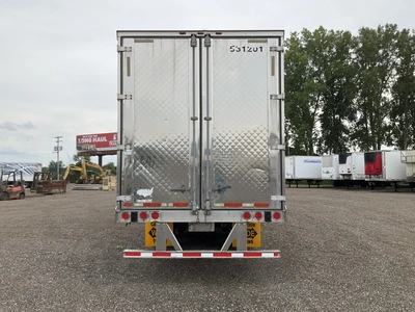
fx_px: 348
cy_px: 156
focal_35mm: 29
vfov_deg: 48.2
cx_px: 208
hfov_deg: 61.7
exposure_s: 1/1675
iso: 25
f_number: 1.8
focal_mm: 3
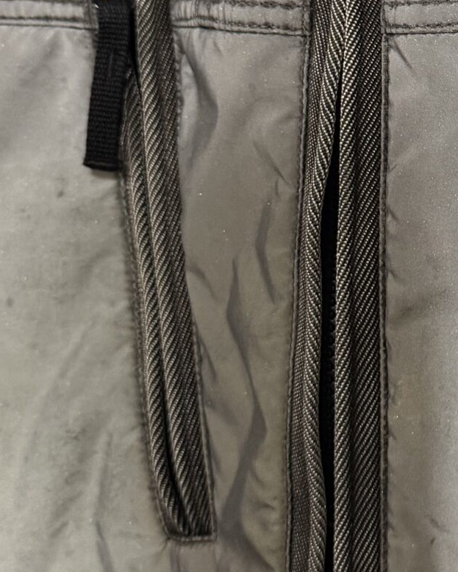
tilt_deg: -7.0
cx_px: 549
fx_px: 1305
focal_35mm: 77
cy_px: 123
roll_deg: -1.0
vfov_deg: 24.4
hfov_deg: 18.8
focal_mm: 6.76
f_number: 1.78
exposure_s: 1/51
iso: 320
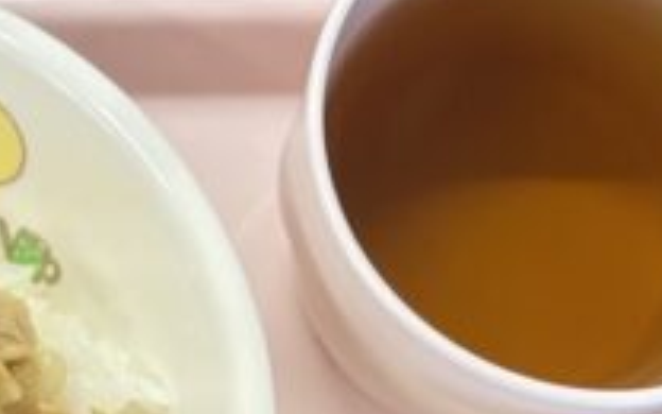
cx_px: -60
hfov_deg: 19.6
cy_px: 672
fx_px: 1840
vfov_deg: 12.1
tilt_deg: -85.5
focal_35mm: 102
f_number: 1.6
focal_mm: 5.96
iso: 250
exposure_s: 1/60
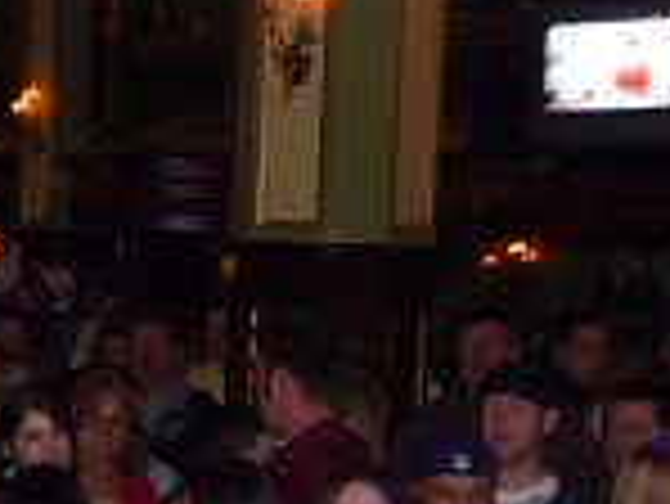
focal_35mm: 94
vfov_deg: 15.6
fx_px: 1821
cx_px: -94
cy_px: 457
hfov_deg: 19.8
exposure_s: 1/8
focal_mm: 4.7
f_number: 3.3
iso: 320
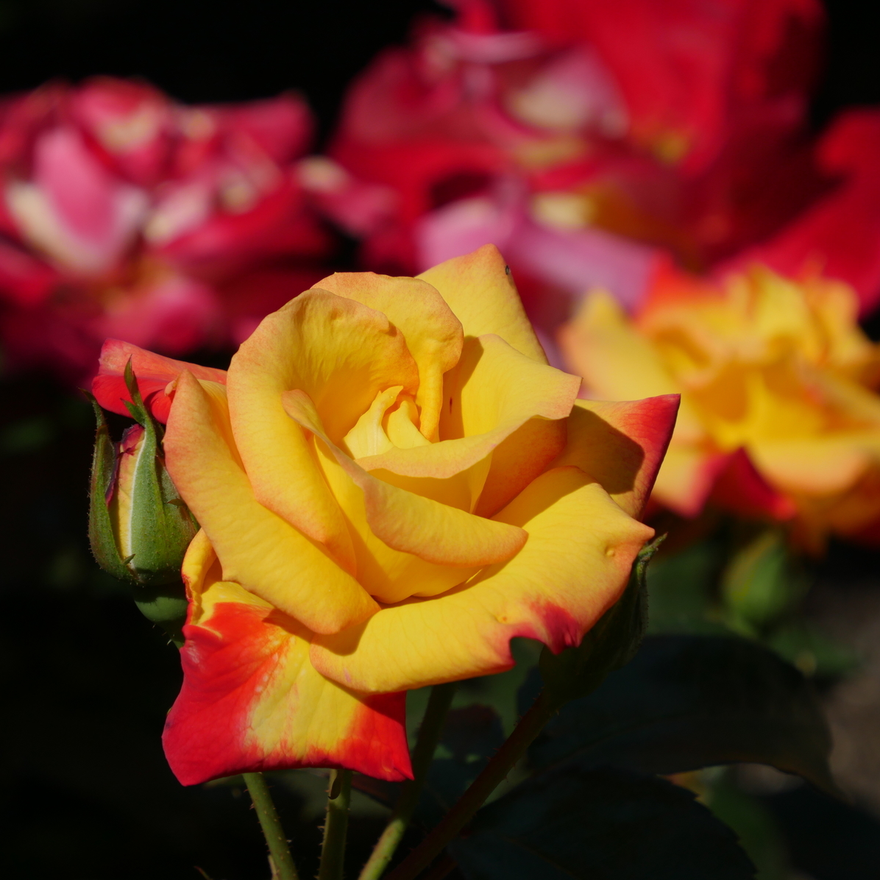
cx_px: 370
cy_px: 440
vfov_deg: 5.4
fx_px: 9319
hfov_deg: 5.4
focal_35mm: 324
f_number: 8
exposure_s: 1/1000
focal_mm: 137
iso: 200
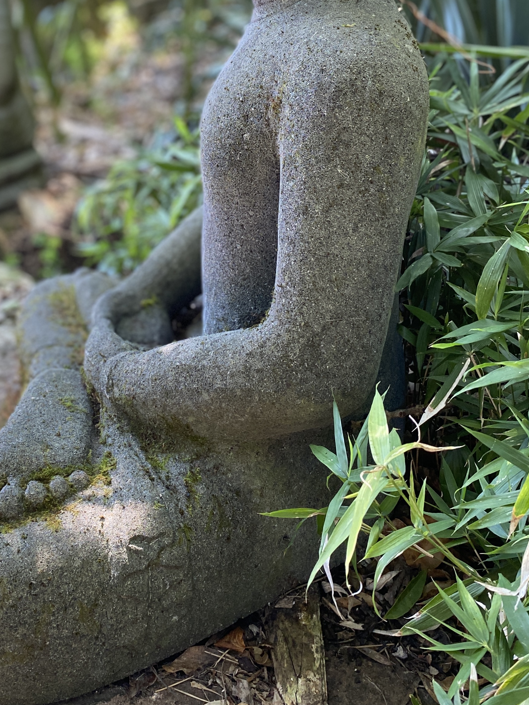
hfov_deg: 31.5
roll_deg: +4.3
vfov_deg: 40.3
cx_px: 224
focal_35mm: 46
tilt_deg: -21.6
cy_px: 192
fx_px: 937
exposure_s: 1/92
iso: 125
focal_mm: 4.25
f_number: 1.8
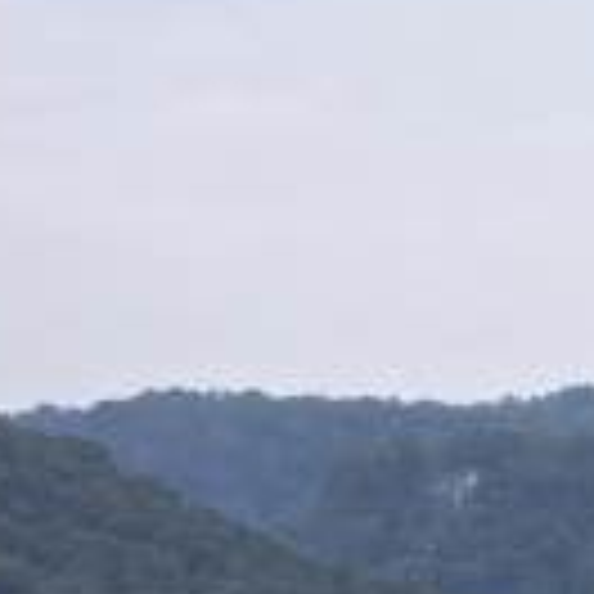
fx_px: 9940
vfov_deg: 3.4
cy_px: 770
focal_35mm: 512
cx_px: 1078
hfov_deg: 3.4
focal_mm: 18.6
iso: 100
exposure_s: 1/120
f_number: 3.4
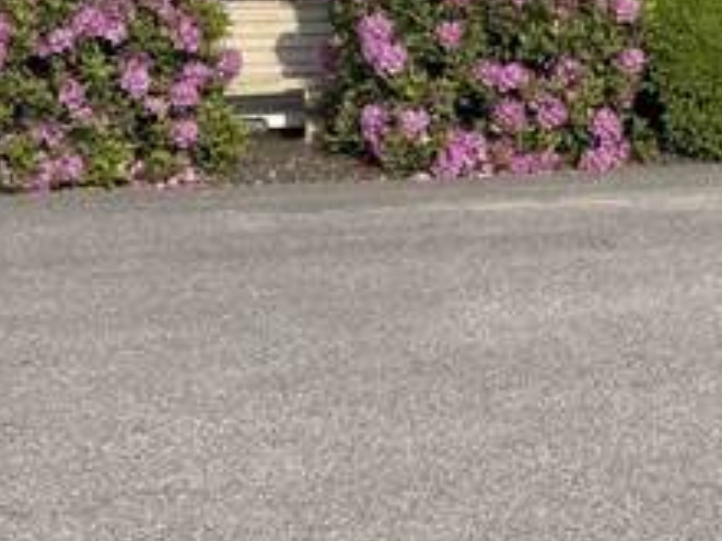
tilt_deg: -1.4
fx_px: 2524
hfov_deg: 15.2
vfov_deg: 12.1
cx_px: 1037
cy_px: 0
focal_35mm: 121
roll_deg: +0.5
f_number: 1.6
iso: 50
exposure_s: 1/1311
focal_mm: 5.96
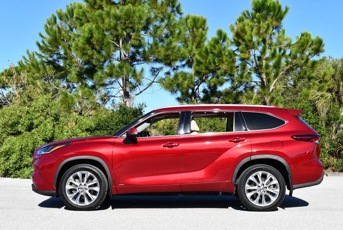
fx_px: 534
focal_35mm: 56
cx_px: 172
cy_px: 115
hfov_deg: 35.6
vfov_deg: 24.2
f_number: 8
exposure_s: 1/250
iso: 140
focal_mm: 28
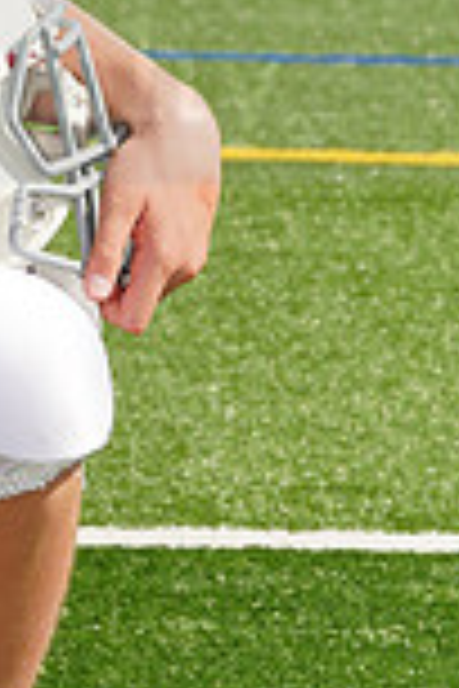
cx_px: -297
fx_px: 11168
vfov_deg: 3.5
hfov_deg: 2.3
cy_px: 40
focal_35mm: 584
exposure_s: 1/250
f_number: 14
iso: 200
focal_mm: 154
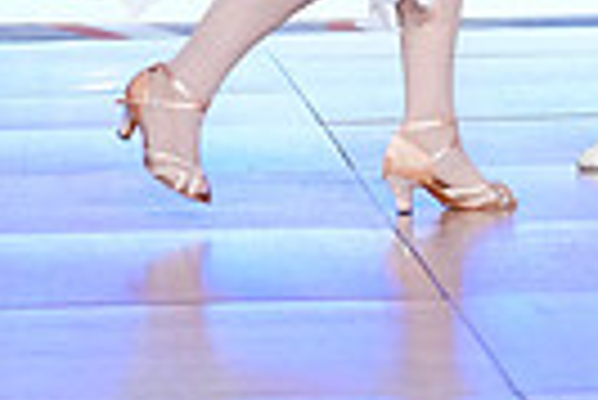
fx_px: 5637
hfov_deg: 6.1
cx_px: 508
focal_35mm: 339
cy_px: -317
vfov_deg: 4.0
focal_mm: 78
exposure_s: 1/400
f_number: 4
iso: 2500
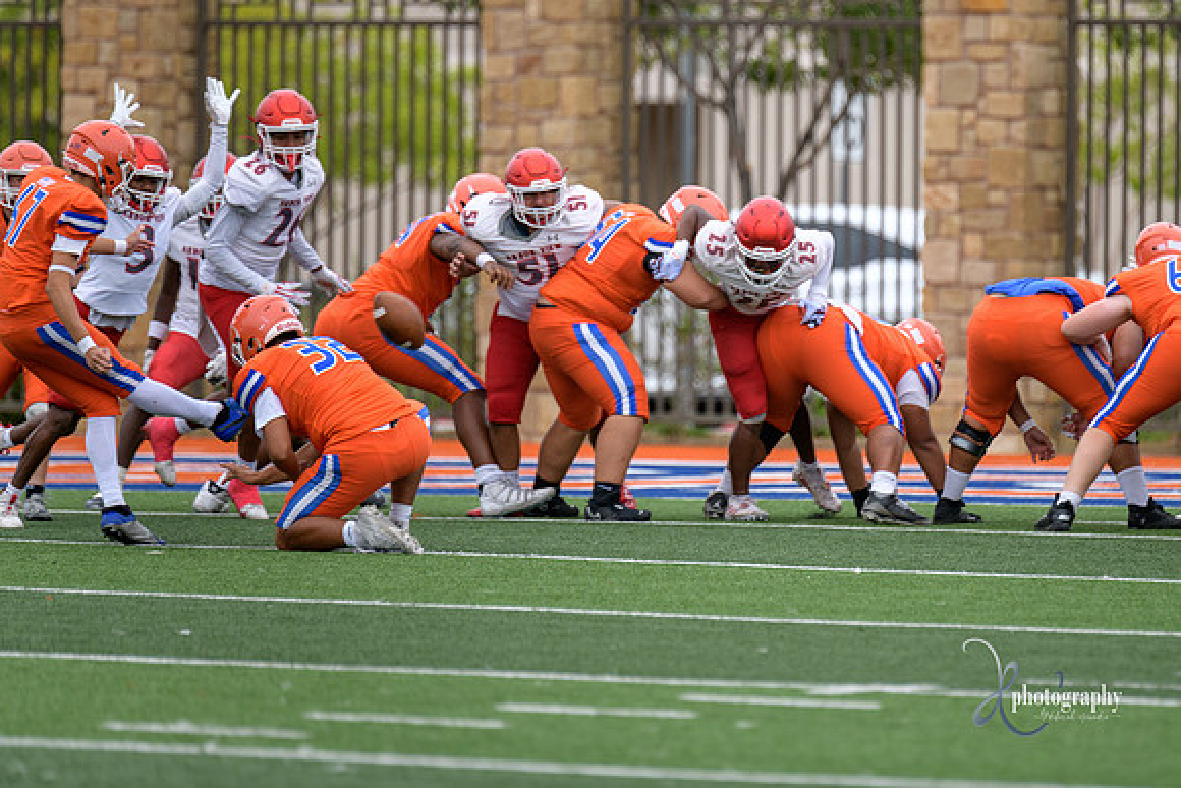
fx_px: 13028
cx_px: 781
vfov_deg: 3.5
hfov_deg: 5.2
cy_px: 272
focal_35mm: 397
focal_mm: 300
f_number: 2.8
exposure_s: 1/1000
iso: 180
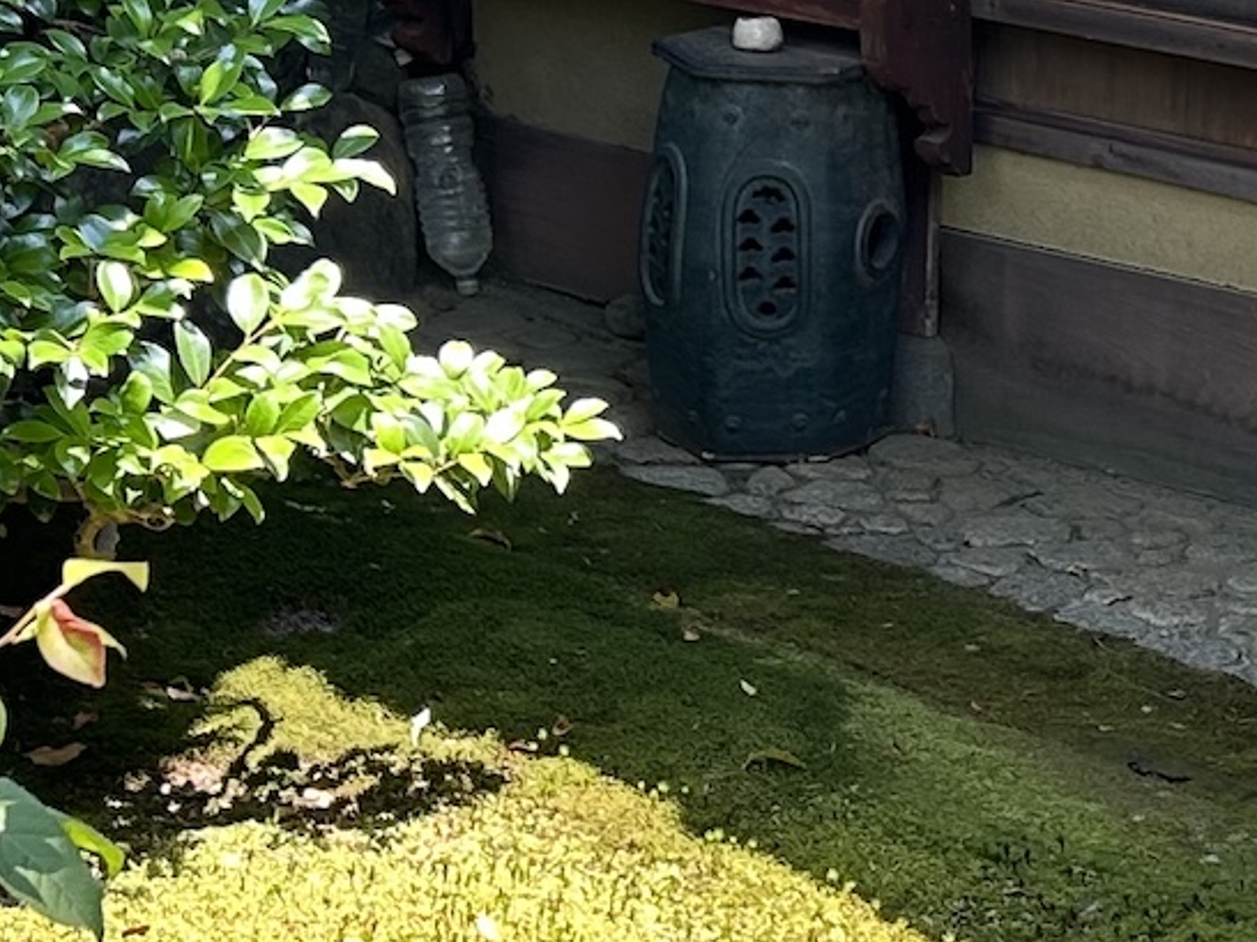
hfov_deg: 16.0
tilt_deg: -12.8
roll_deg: +0.4
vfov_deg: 12.1
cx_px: 1103
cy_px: 166
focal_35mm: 122
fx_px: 4428
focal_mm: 5.7
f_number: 1.5
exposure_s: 1/179
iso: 40
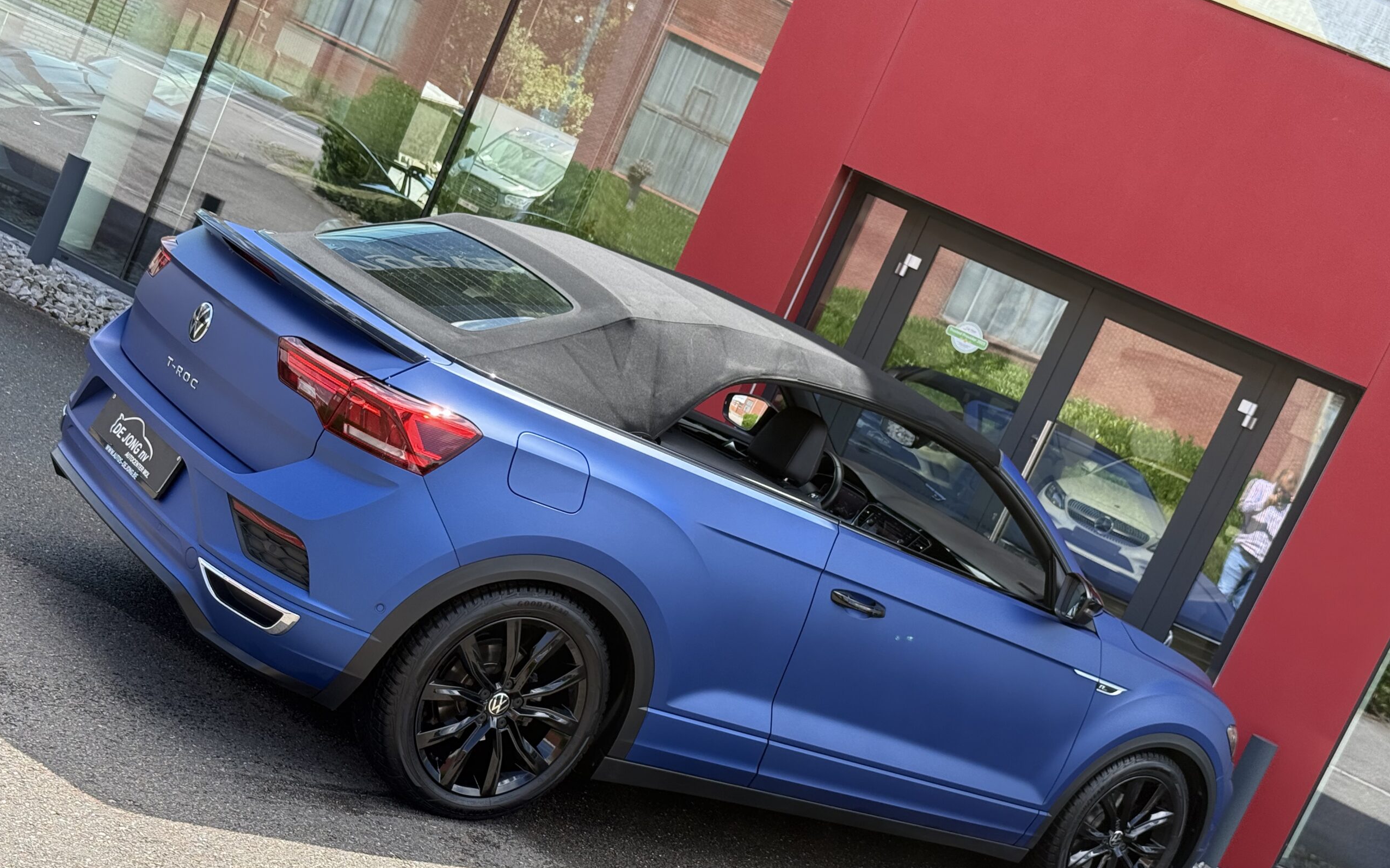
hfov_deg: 39.6
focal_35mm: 51
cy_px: 504
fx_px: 1932
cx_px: 694
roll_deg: -24.0
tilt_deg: -7.3
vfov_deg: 25.3
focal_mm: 6.76
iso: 100
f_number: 1.78
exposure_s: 1/1403
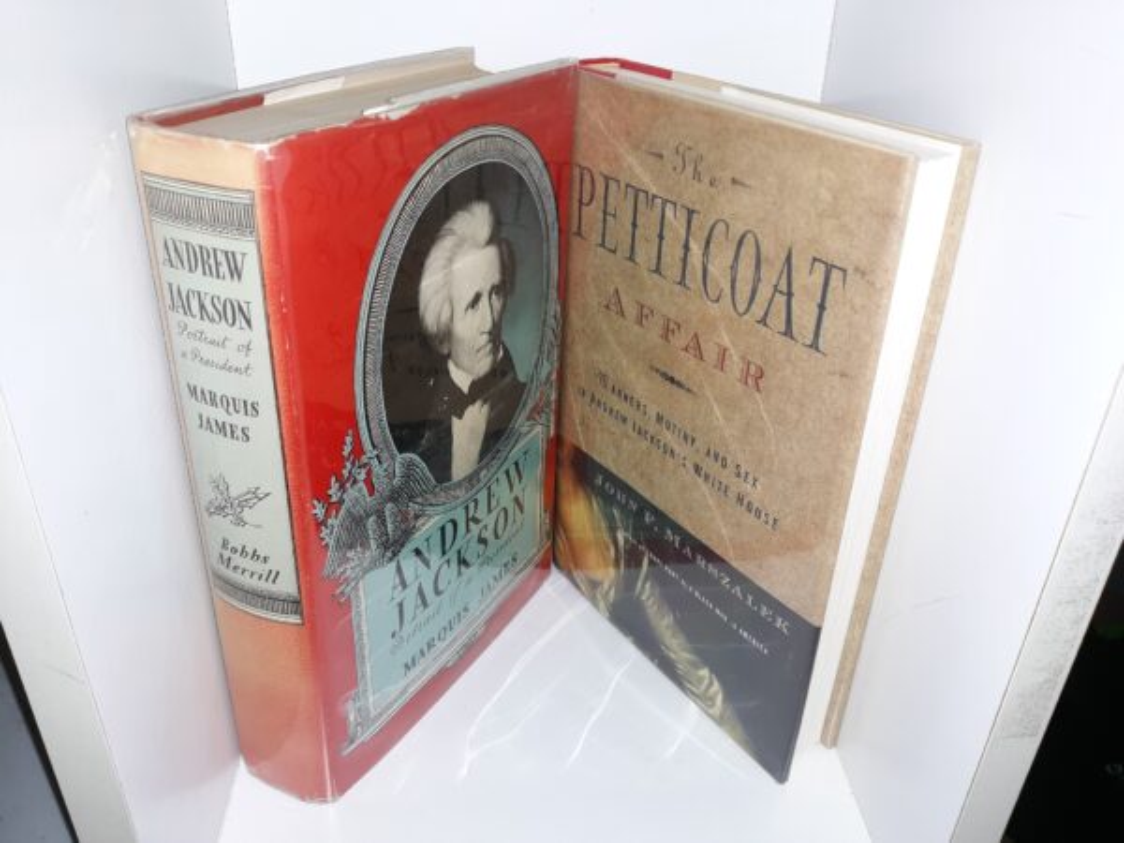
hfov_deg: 63.4
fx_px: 909
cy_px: 422
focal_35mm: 28
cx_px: 562
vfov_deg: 49.7
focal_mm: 3.7
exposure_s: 1/60
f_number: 1.7
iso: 40
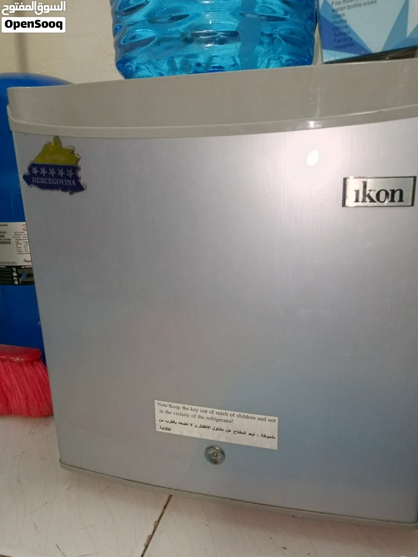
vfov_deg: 65.3
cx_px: 216
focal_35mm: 27
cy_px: 291
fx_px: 435
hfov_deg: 51.3
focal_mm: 4.69
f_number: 1.79
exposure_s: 1/50
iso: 1134
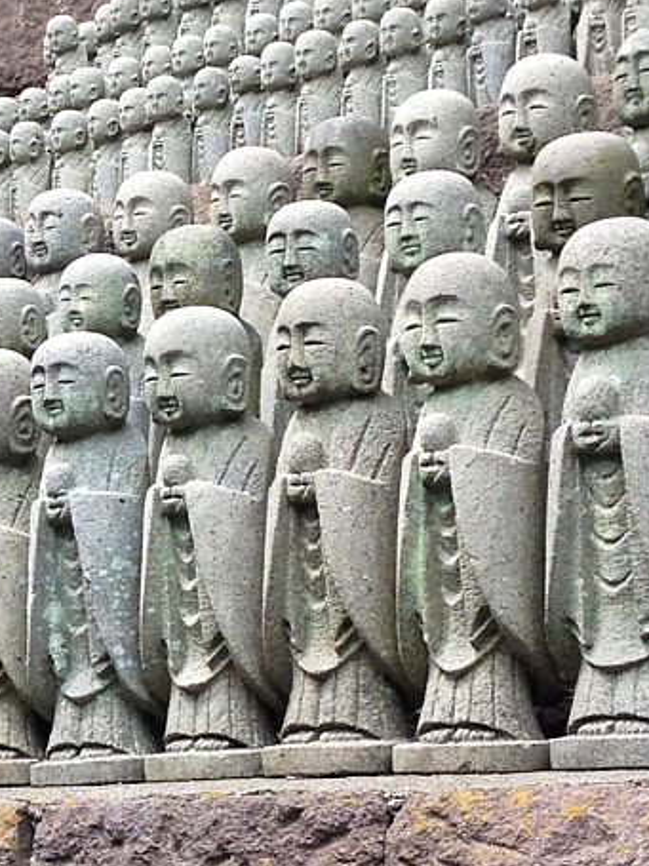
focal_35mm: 116
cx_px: -198
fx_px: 2901
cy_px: 594
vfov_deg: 16.9
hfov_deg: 12.4
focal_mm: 4.13
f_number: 2.4
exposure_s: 1/308
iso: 50
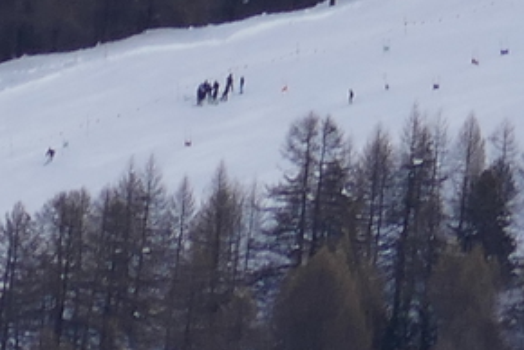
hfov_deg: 0.8
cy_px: -129
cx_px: 416
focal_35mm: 2476
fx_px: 36075
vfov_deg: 0.6
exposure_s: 1/400
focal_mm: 91
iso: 125
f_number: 5.9
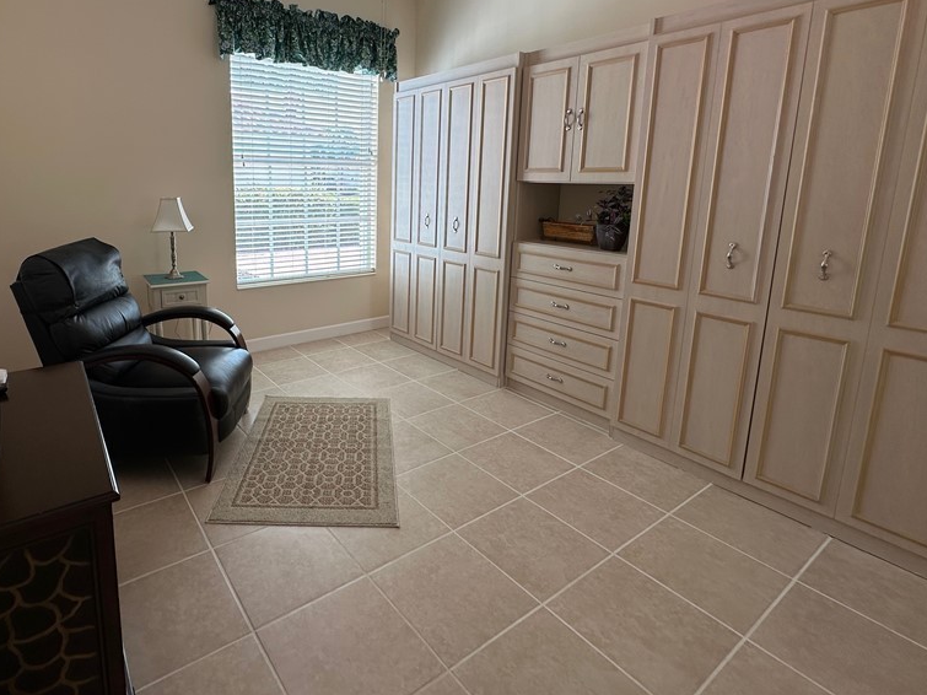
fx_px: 509
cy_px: 264
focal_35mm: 19
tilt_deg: -10.2
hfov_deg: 83.4
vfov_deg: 67.7
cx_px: 360
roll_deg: -0.9
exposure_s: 1/120
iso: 40
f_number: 2.2
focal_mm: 2.22
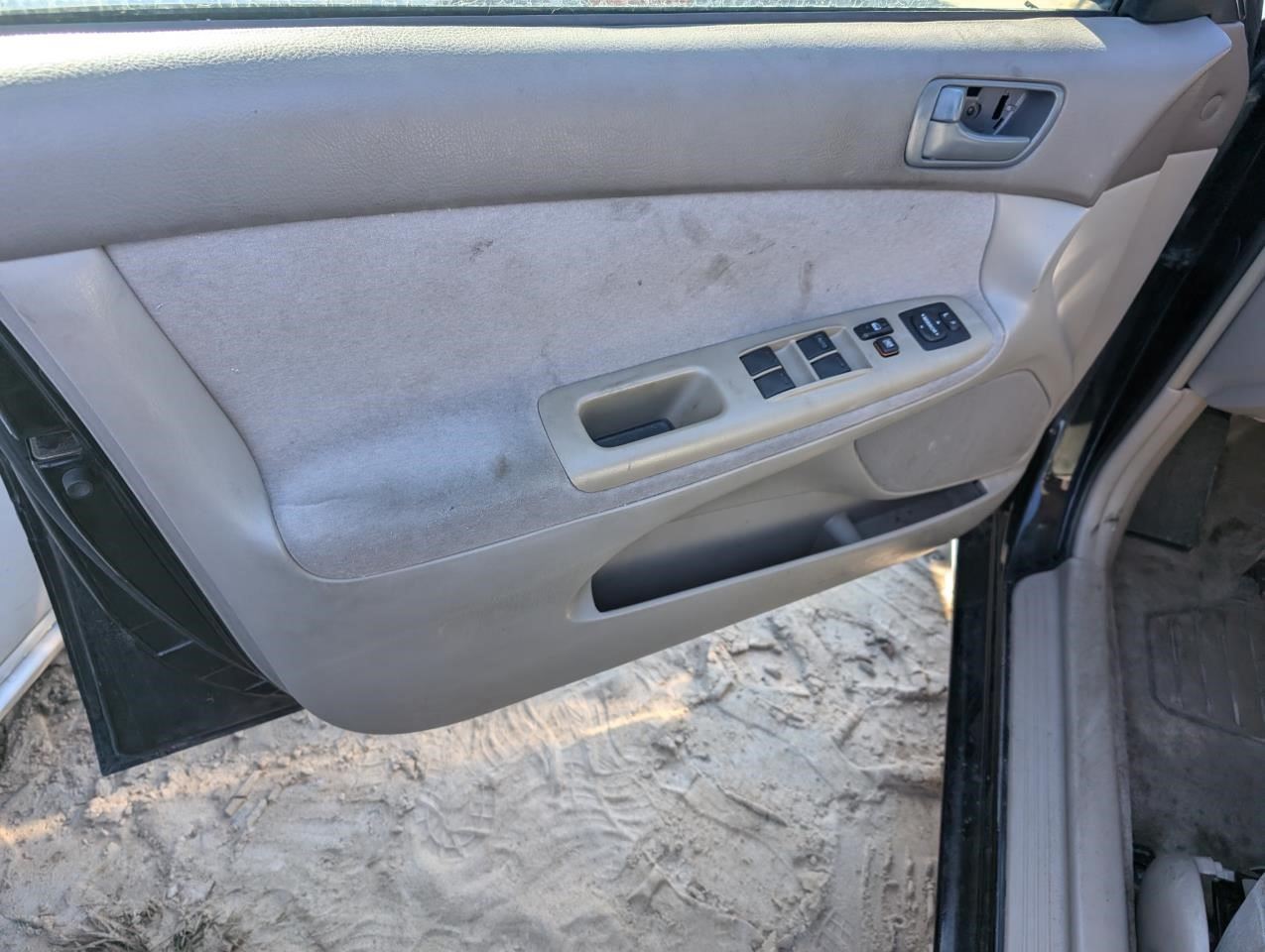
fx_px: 878
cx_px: 632
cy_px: 476
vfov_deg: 56.9
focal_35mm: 24
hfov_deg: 71.5
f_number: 1.68
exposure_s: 1/362
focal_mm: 6.9
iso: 55
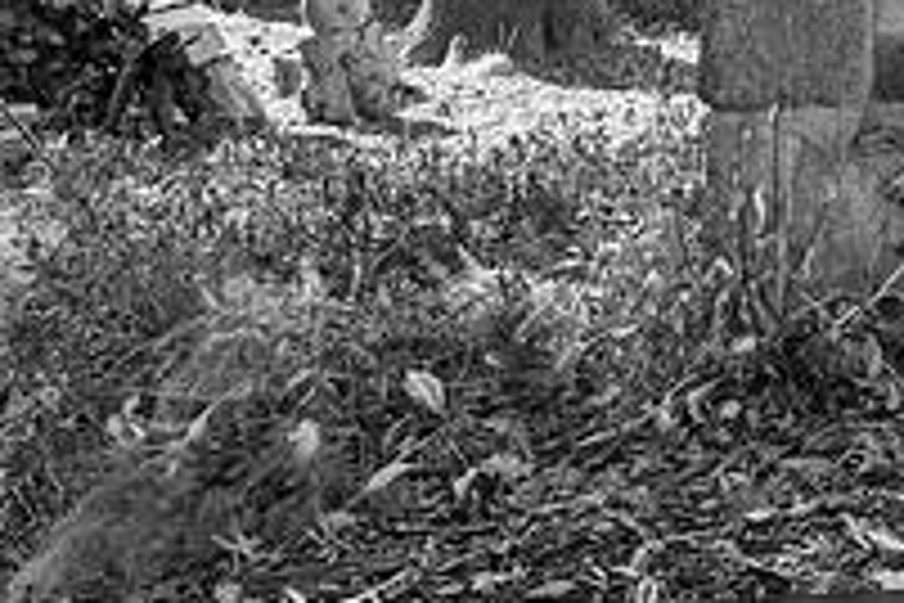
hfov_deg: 16.7
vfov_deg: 11.9
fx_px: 2837
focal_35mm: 113
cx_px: 1300
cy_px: -83
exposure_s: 1/200
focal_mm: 39
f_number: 7.1
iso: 500
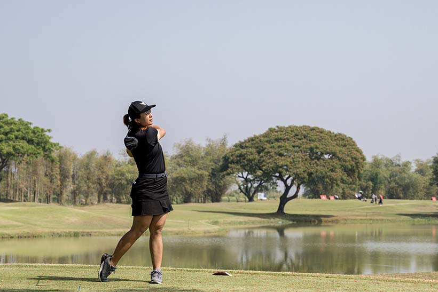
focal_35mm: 96
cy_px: 154
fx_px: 1168
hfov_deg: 21.2
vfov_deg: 14.3
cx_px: 209
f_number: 5.6
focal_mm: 82
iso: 900
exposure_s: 1/3200
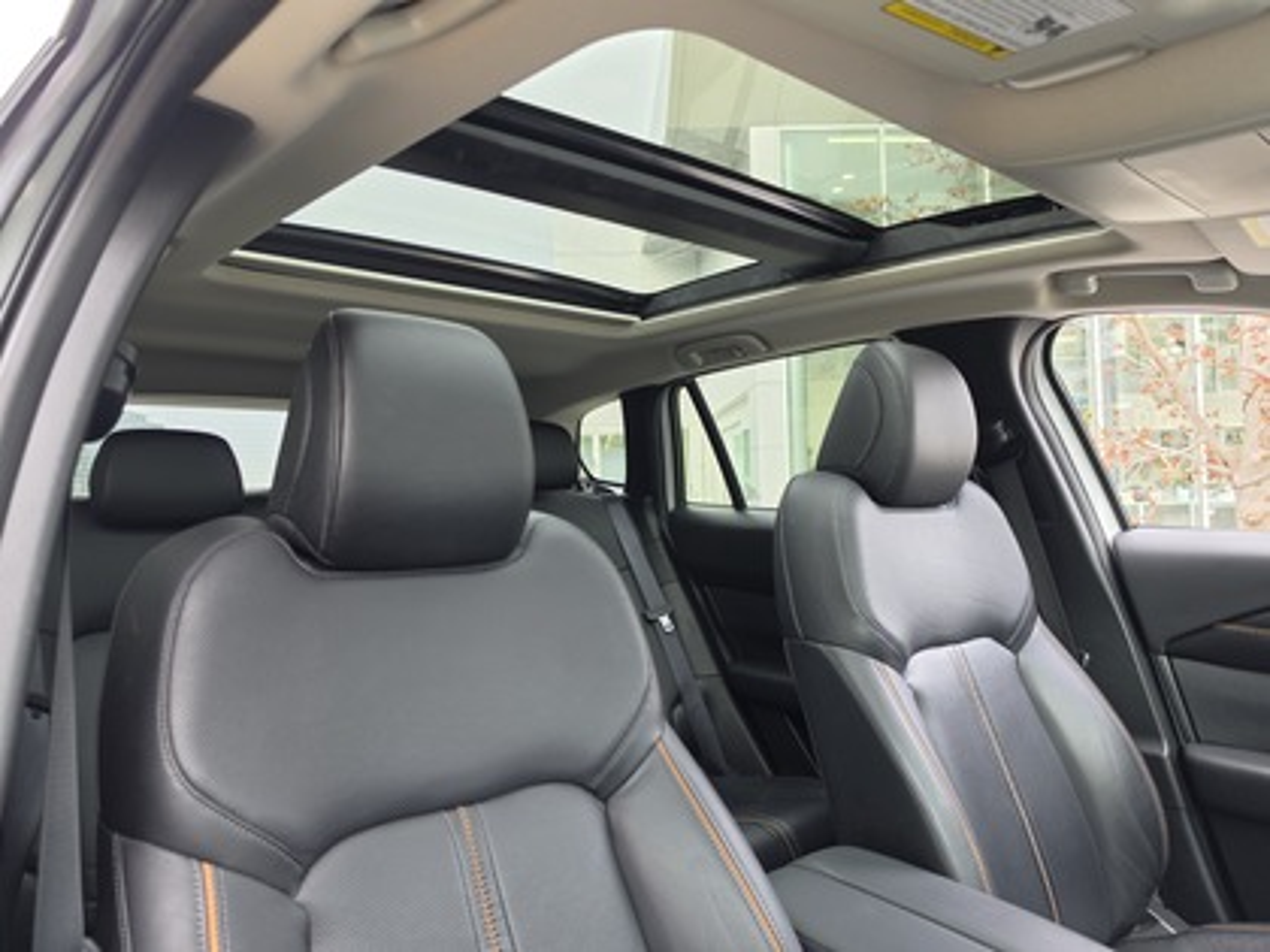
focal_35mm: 23
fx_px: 844
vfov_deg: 58.9
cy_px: 476
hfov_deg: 73.9
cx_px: 635
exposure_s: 1/180
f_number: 1.4
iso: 50
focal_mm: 6.5
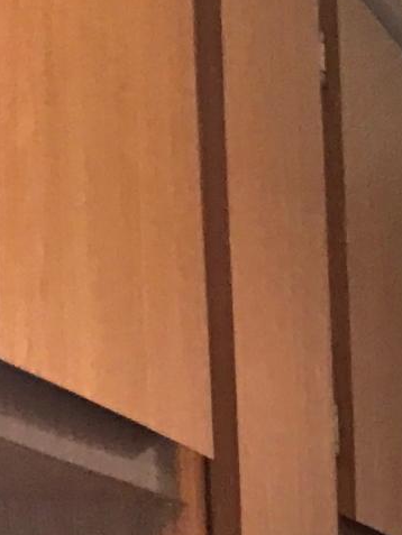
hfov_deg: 6.6
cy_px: 1178
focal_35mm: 176
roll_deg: -0.3
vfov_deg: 10.1
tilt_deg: -6.3
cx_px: 1627
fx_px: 2724
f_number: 1.8
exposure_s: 1/31
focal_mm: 3.99
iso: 20
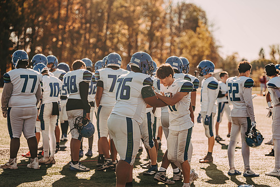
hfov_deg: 16.4
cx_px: 140
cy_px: 94
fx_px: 972
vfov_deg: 11.0
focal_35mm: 125
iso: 250
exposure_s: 1/2000
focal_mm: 125
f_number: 3.2
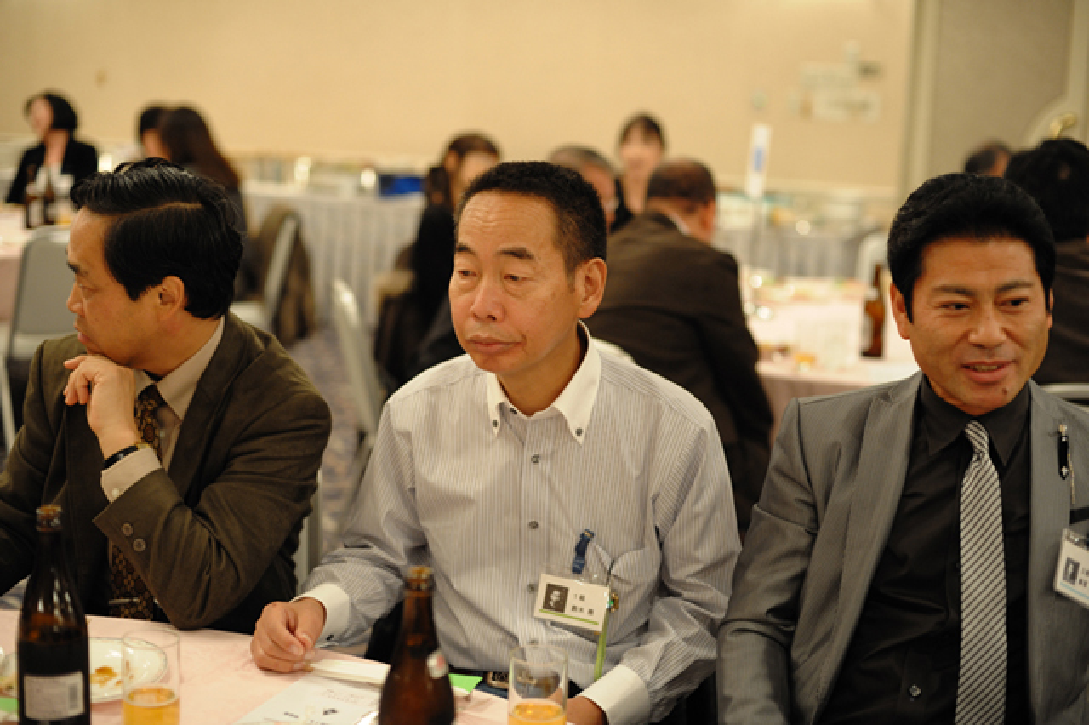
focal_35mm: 50
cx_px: 544
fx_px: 1512
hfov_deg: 39.6
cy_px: 362
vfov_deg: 27.0
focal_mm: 50
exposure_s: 1/100
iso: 1600
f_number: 2.8
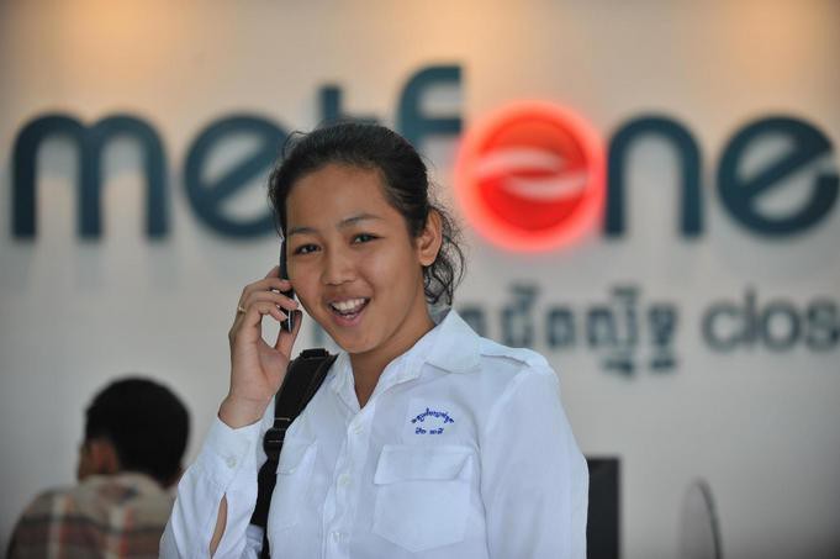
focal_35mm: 102
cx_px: 420
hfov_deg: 20.0
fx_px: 2378
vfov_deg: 13.4
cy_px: 280
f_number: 2.8
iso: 640
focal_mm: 102
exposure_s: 1/320
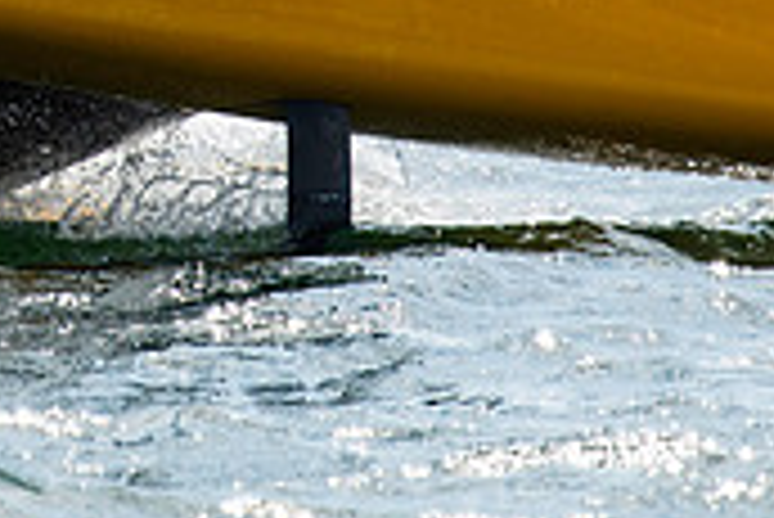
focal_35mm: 1572
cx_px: -99
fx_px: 33826
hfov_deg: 1.3
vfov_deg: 0.9
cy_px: -309
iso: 400
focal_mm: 300
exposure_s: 1/6400
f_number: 5
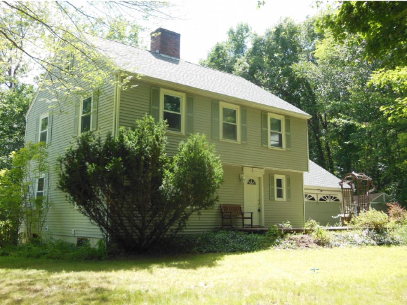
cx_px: 204
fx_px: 459
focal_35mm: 39
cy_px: 152
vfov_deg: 36.8
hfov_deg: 47.8
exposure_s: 1/160
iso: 125
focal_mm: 6.9
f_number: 4.1
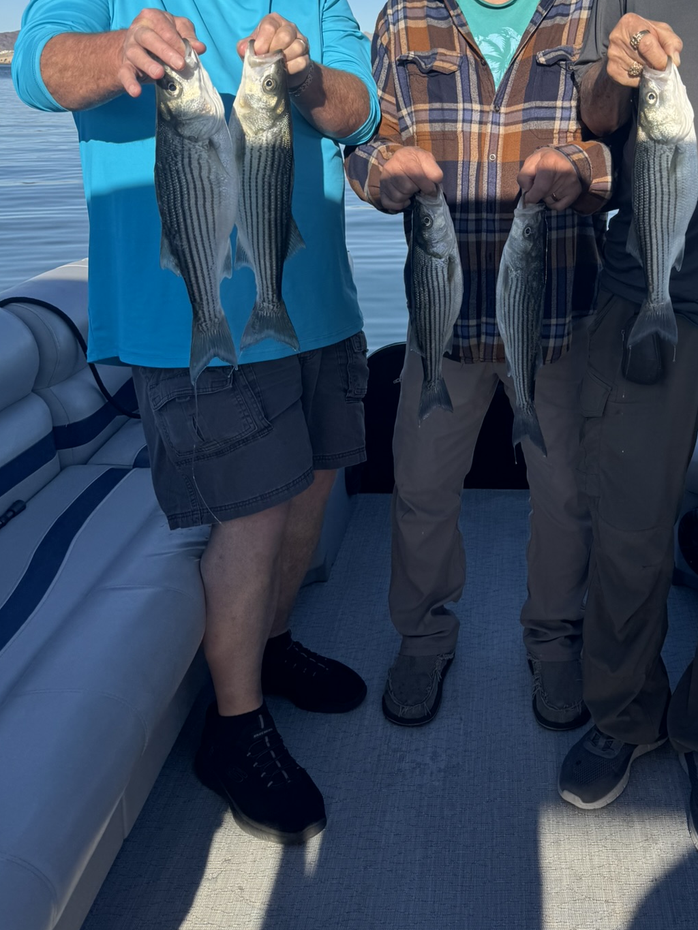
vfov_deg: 49.6
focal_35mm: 36
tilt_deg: -11.3
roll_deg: -2.4
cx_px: 514
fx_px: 968
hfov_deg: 38.7
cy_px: 249
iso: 80
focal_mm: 6.76
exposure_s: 1/4310
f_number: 1.78
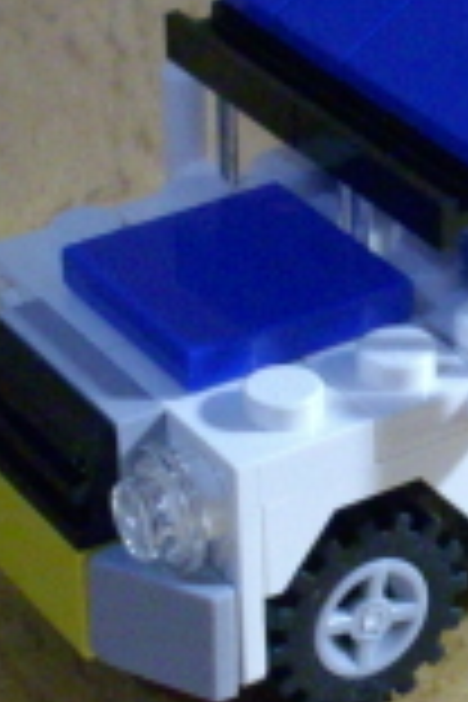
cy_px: 212
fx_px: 3081
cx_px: 558
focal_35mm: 158
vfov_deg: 13.0
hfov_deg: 8.6
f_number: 2.8
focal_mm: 6.2
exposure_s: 1/30
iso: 400
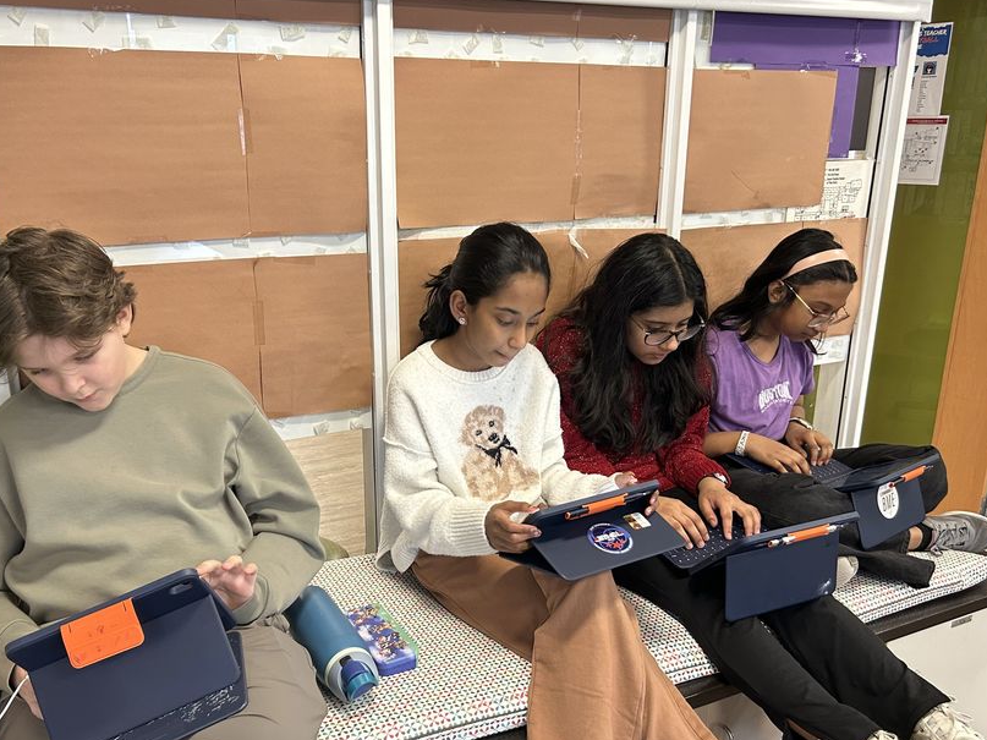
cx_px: 457
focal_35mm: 33
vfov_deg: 42.7
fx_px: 941
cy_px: 453
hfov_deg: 55.3
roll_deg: +0.7
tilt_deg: -19.4
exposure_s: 1/60
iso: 200
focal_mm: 5.7
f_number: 1.5
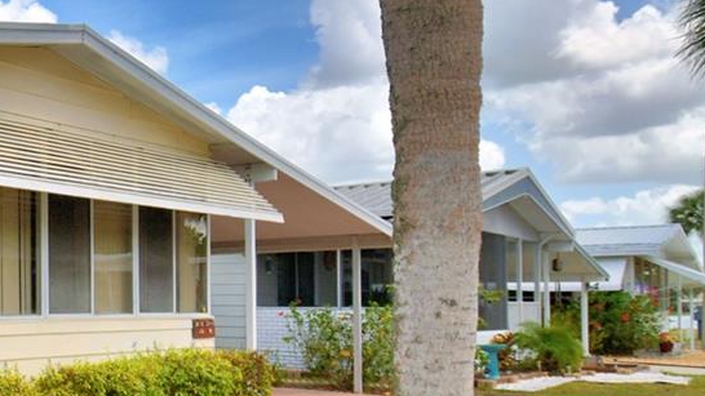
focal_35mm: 46
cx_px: -137
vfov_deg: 25.8
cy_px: 272
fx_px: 860
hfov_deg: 35.4
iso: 100
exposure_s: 1/1250
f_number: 4.5
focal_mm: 10
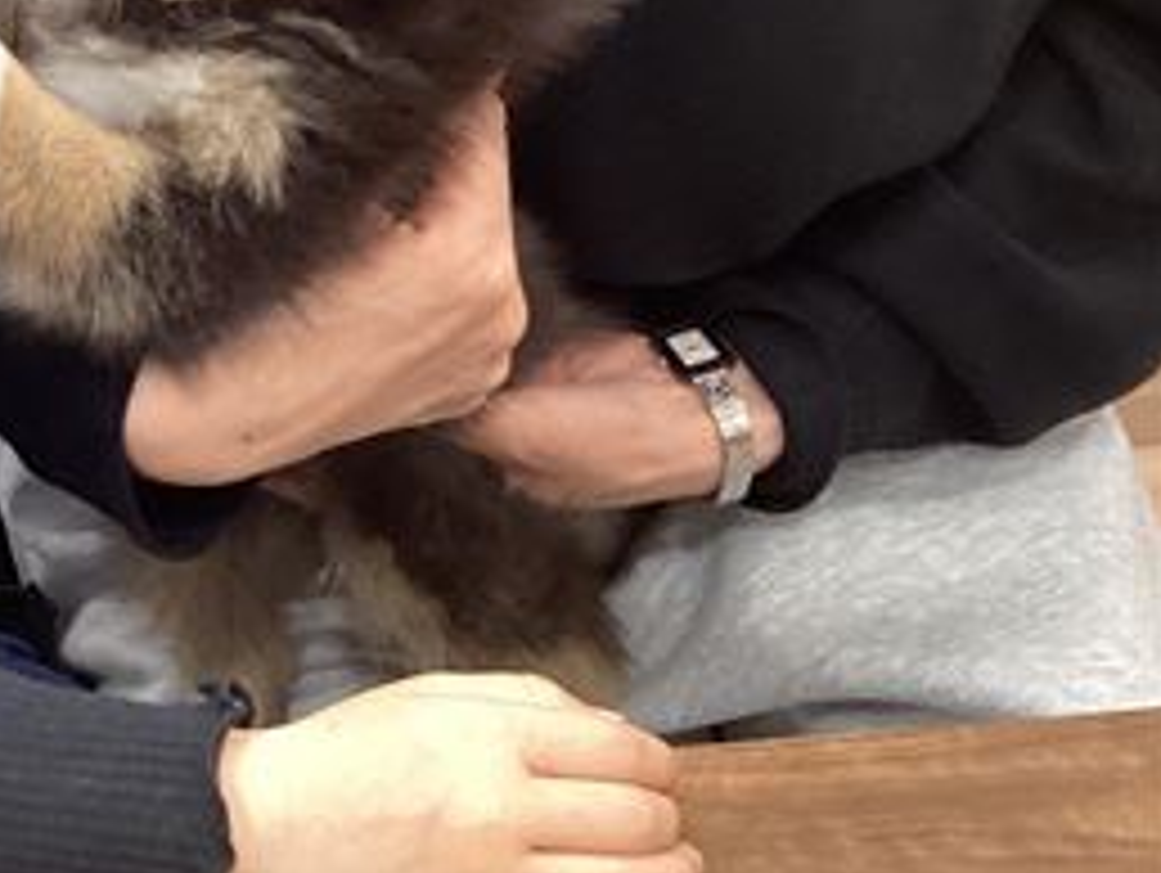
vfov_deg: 20.4
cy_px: 315
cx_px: -180
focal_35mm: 72
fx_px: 2417
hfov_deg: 24.8
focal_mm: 3.3
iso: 200
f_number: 2.4
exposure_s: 1/60
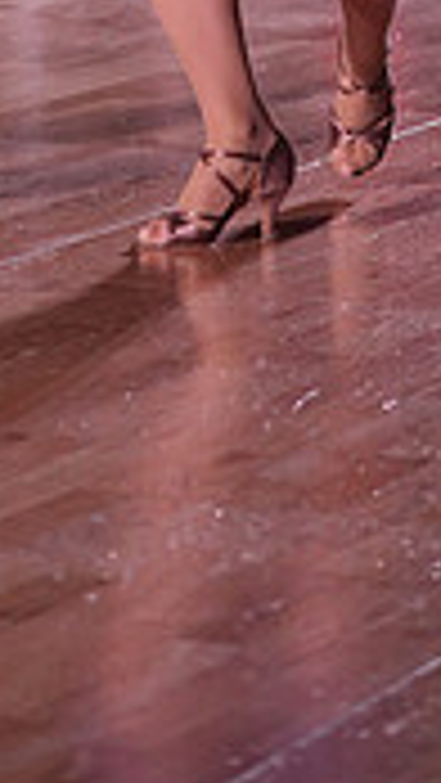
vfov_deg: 8.5
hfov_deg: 5.0
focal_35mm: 245
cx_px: 25
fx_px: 5088
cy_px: -513
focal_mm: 70
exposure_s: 1/800
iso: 2000
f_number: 2.8
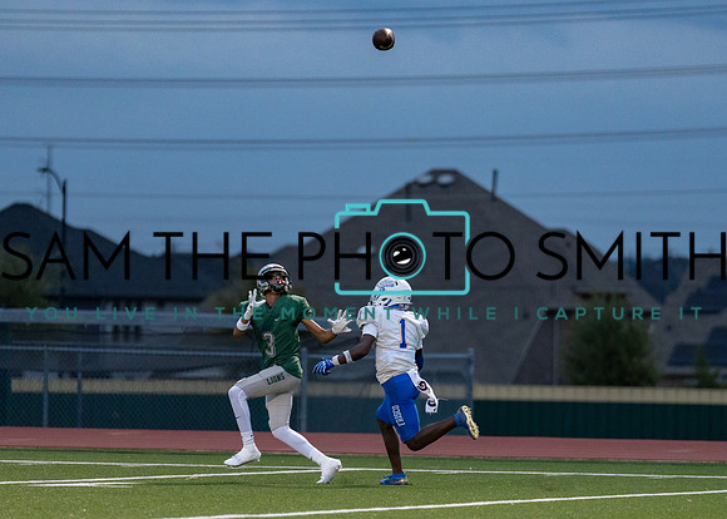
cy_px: 357
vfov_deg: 4.5
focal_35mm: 317
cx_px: 357
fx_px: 6551
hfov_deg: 6.4
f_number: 2.8
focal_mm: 200
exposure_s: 1/1000
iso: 1600
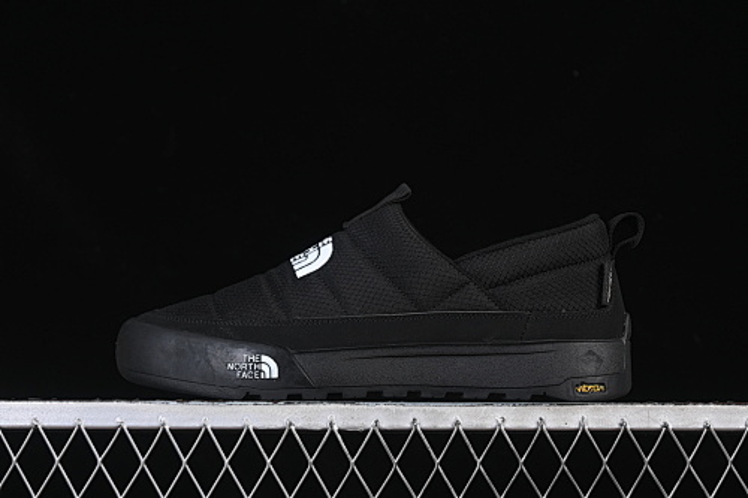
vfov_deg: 18.2
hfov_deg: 27.0
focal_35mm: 75
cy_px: 249
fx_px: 1558
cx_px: 374
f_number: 6.3
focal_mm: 50
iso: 160
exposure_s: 1/60
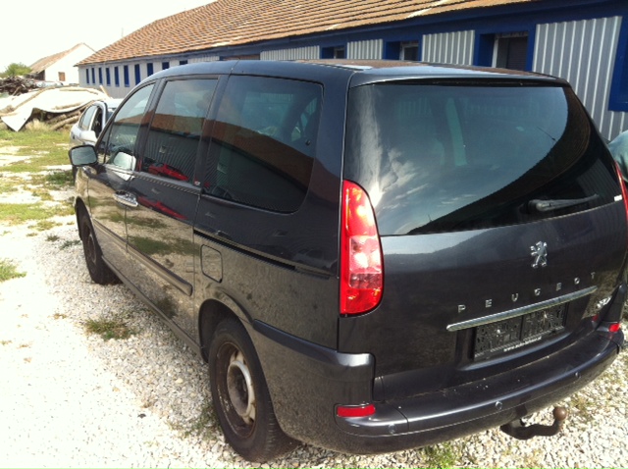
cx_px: 314
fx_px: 634
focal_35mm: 35
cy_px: 234
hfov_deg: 52.7
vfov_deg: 40.6
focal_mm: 3.85
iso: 80
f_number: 2.8
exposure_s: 1/413
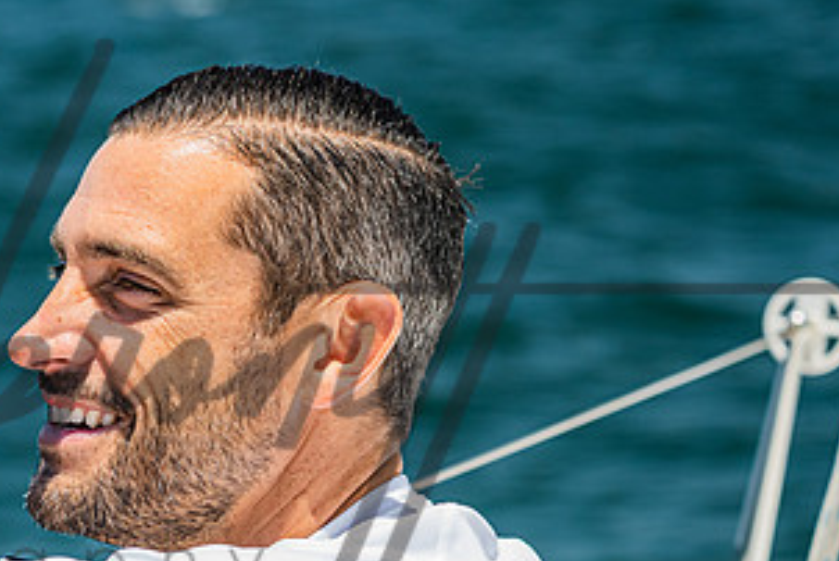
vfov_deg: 7.0
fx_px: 4572
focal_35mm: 196
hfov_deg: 10.4
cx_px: 142
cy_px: 354
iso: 320
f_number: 5.6
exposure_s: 1/640
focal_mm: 100
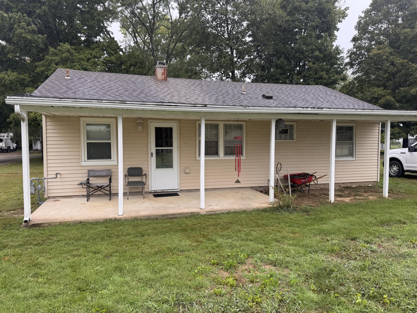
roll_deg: -0.1
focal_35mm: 24
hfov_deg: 71.6
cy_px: 156
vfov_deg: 56.8
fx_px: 289
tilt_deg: -3.1
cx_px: 208
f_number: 1.78
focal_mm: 6.76
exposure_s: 1/304
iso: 80
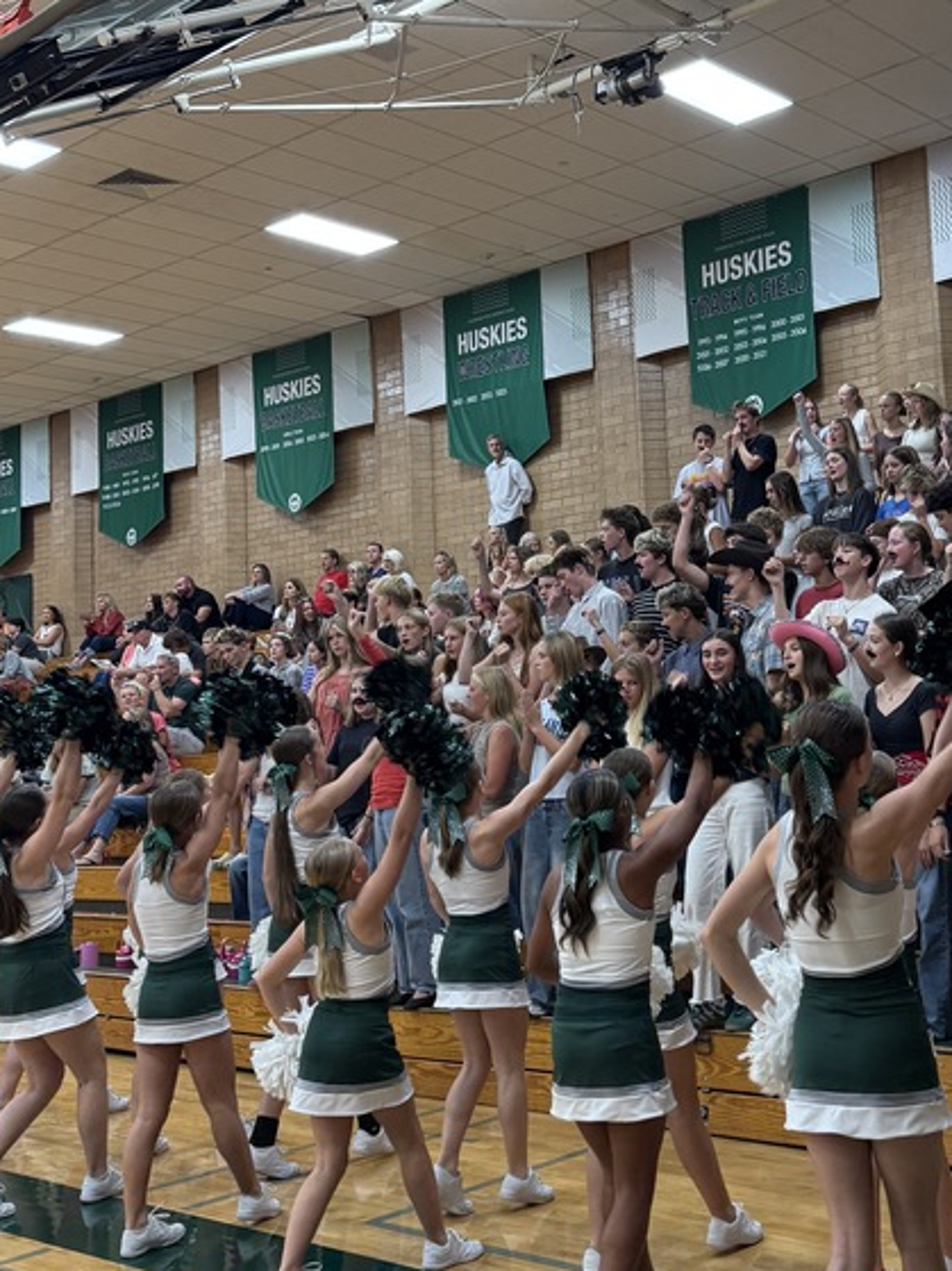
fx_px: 1614
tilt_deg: +7.2
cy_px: 564
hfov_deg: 32.4
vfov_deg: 42.9
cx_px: 673
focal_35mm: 44
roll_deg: +2.9
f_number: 1.78
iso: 200
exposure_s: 1/129
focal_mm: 6.76
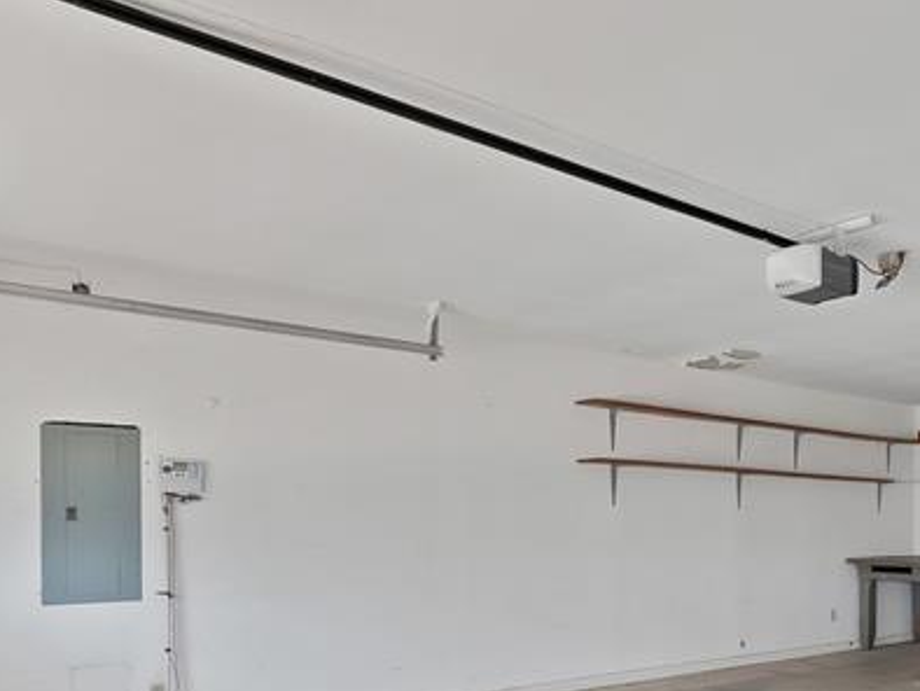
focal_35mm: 30
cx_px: 850
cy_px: 535
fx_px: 798
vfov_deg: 44.9
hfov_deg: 51.8
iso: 640
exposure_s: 1/3
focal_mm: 12
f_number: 9
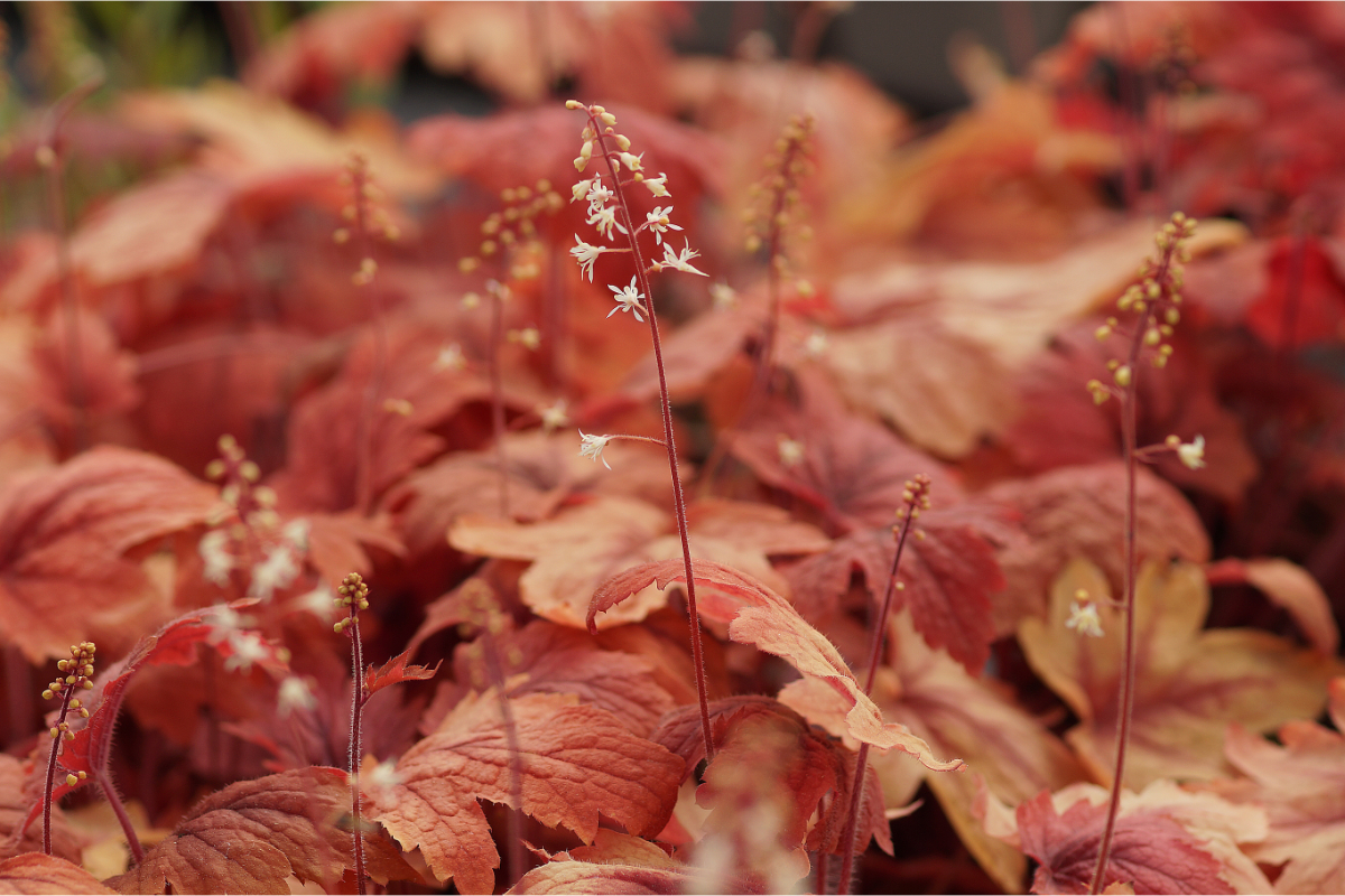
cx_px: 672
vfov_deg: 9.1
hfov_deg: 13.7
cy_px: 448
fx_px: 5604
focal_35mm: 150
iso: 100
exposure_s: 1/800
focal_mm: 100
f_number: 3.5
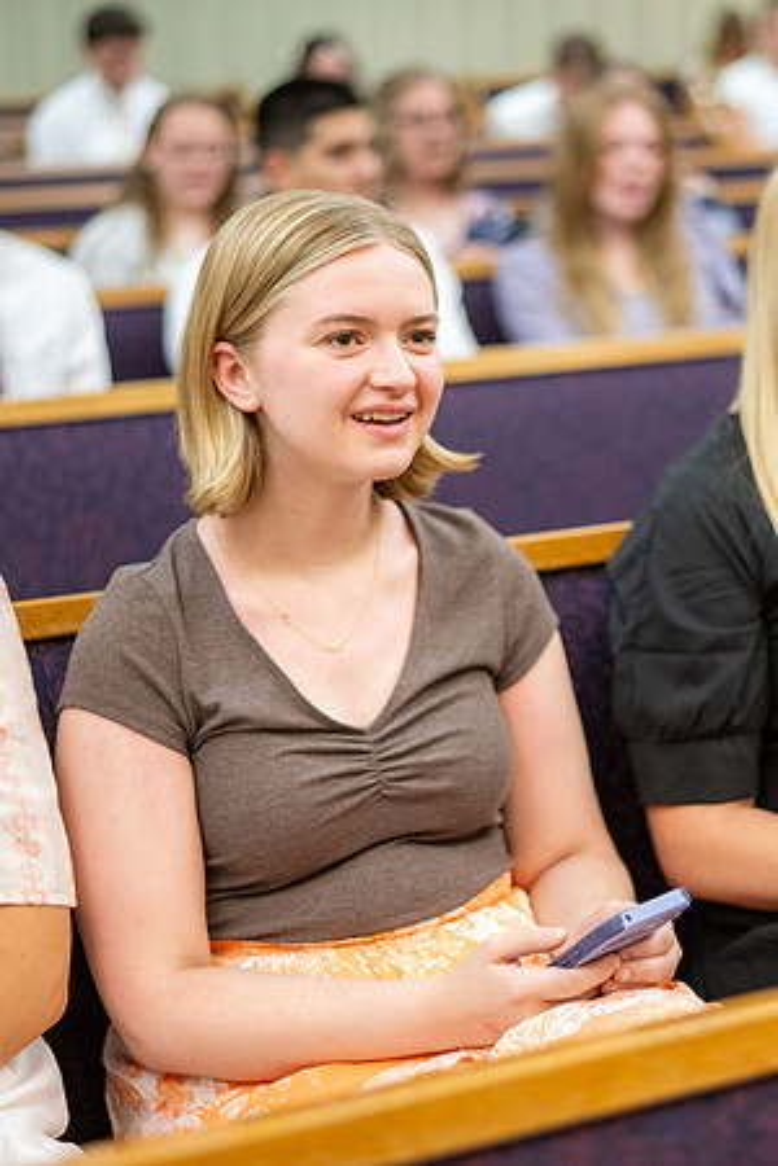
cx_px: 502
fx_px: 2431
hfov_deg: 18.1
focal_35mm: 75
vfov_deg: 27.0
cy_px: 583
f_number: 1.8
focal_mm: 50
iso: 1600
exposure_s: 1/400
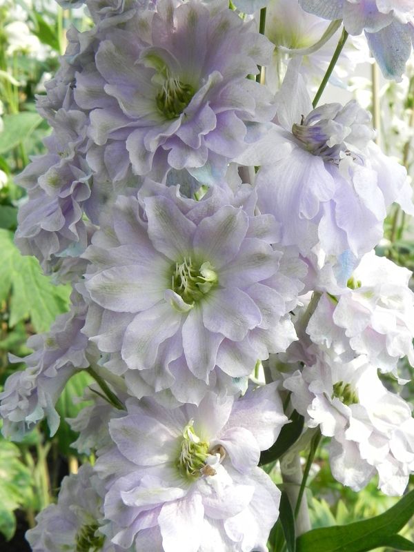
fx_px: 654
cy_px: 276
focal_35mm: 41
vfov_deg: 45.8
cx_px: 207
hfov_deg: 35.1
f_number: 5.6
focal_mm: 7.3
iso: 160
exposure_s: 1/320
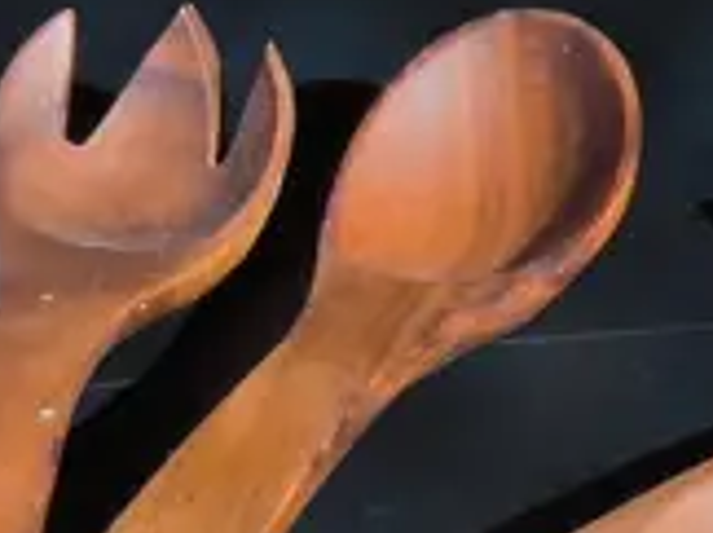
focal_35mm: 171
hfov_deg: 10.0
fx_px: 3517
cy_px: 802
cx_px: 1760
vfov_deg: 8.5
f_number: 2
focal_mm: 2.87
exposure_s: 1/1667
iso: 32
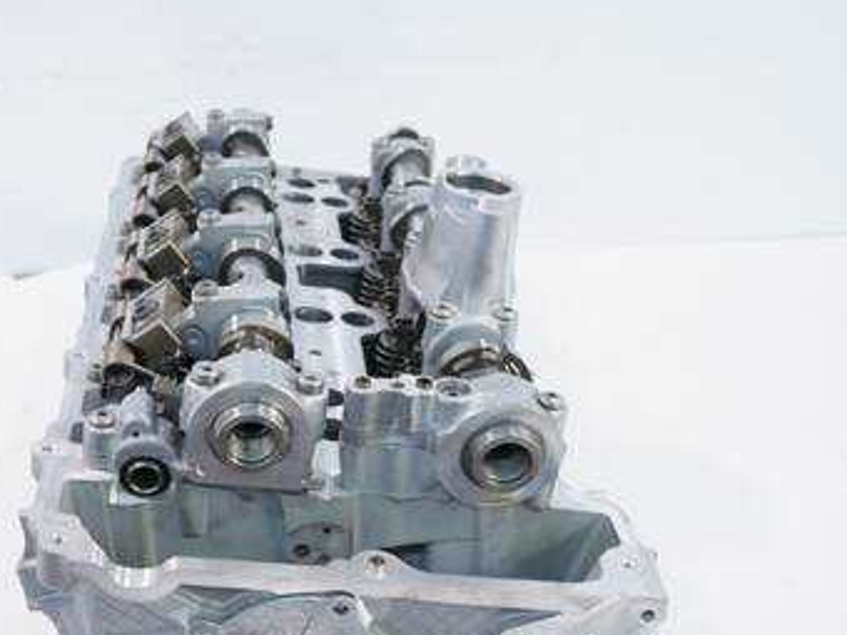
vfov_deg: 30.0
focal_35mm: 48
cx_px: 301
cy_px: 423
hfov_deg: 39.3
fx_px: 1174
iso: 250
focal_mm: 17
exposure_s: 1/60
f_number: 4
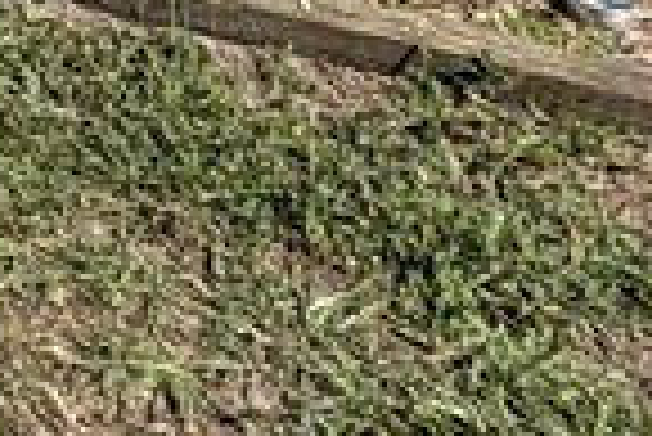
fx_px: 1867
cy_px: -912
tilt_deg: -4.2
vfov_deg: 9.8
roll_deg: +3.3
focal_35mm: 103
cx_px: -1075
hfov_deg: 12.8
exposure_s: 1/1600
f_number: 2.2
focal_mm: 2.22
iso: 50
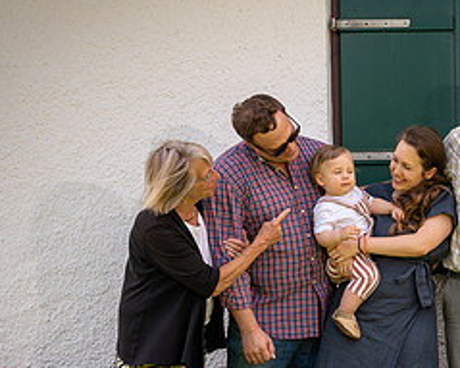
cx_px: 485
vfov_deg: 20.5
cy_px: 285
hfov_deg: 24.3
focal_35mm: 74
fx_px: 1007
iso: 250
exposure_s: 1/200
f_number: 9
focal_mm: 32.5
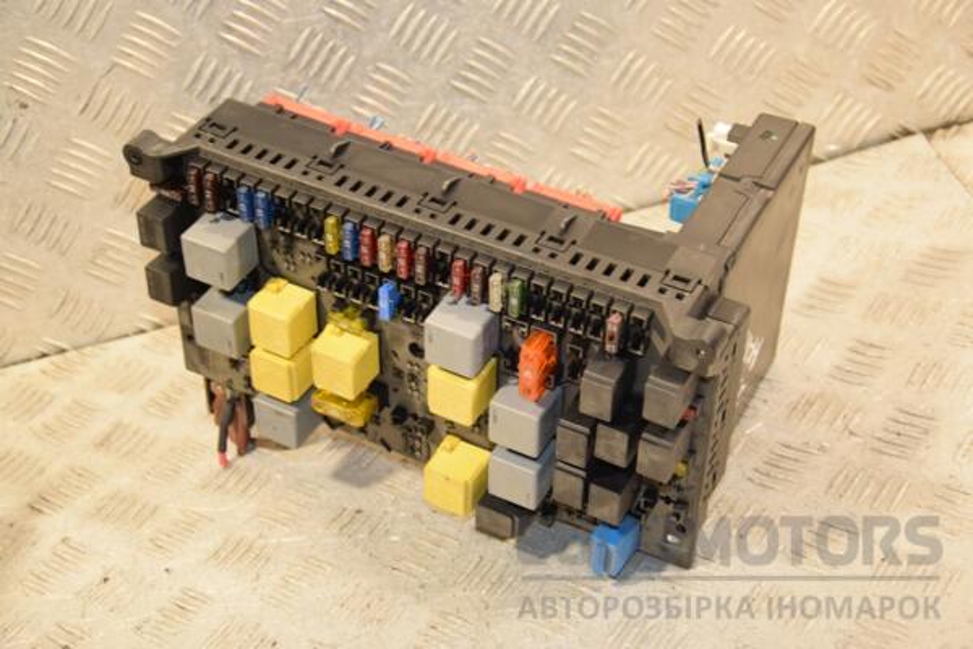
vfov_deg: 21.6
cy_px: 324
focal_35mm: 63
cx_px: 486
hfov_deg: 31.9
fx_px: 1703
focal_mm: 42
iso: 800
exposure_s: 1/200
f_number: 5
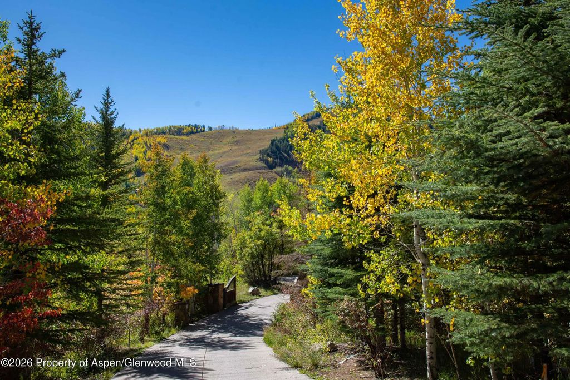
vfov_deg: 40.0
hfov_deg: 57.2
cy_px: 190
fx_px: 523
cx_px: 285
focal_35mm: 33
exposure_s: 1/250
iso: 280
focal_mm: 22
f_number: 10
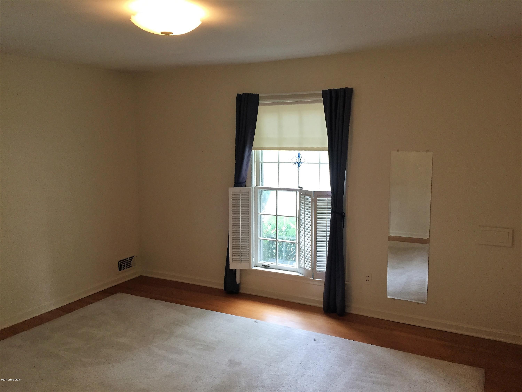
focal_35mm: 29
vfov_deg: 48.2
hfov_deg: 61.7
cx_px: 261
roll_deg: +0.4
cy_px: 196
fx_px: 437
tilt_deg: -7.0
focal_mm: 4.15
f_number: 2.2
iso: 50
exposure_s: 1/30
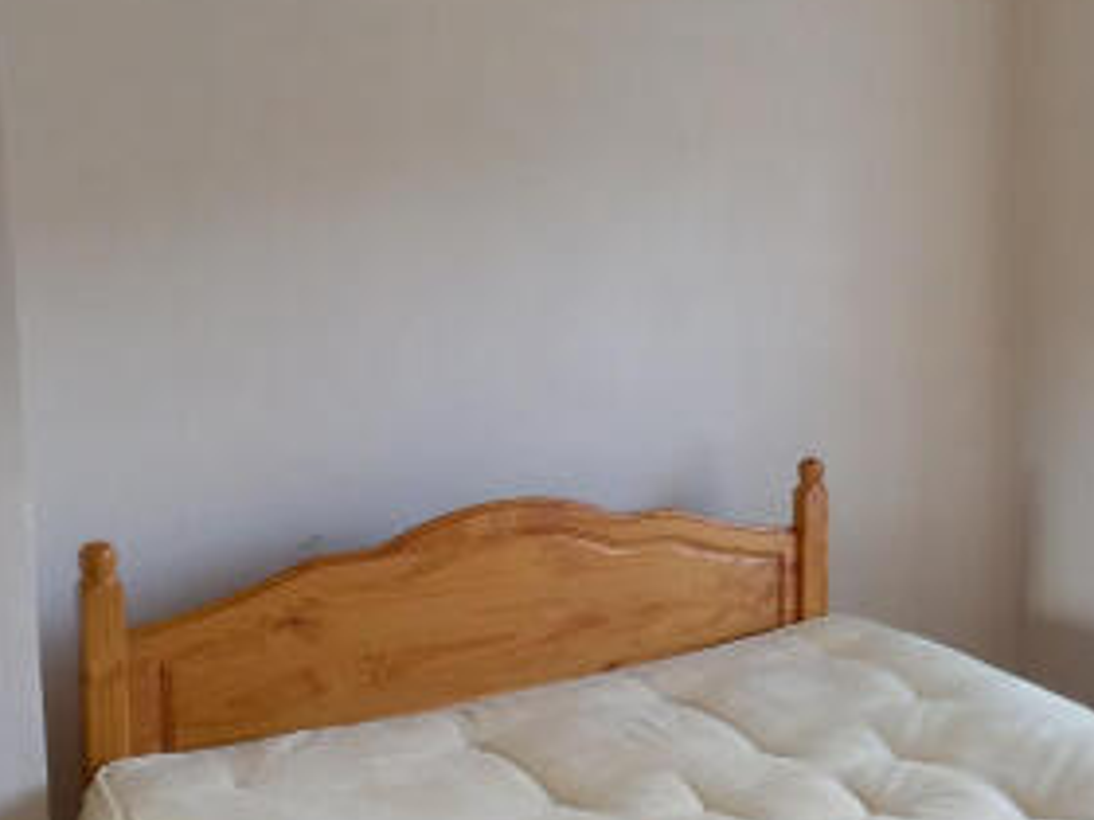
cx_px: 1123
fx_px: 1643
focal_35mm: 52
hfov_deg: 33.3
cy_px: 389
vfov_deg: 28.0
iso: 160
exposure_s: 1/50
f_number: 2
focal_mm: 4.6
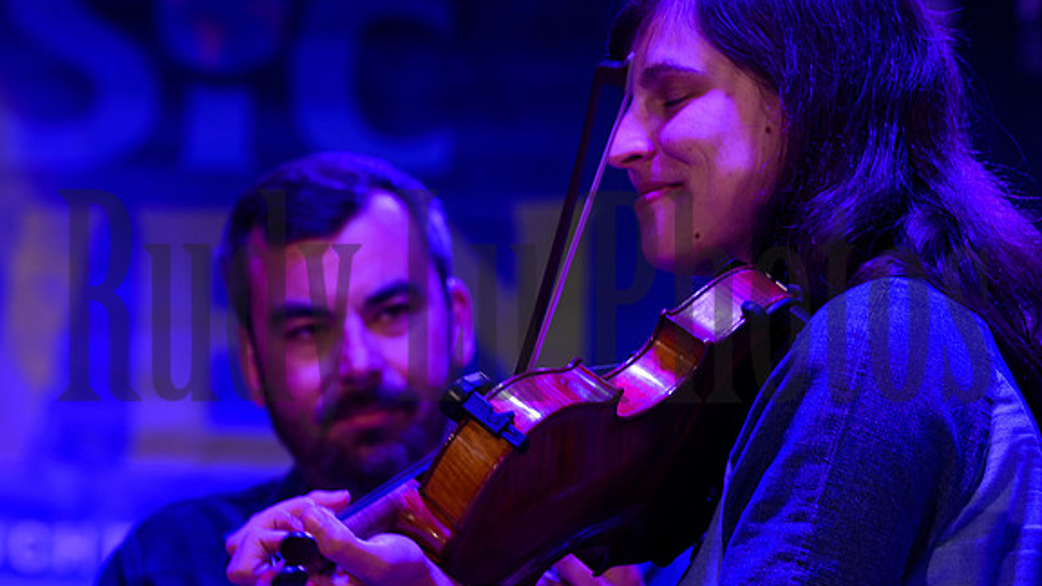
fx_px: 5830
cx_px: 519
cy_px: 309
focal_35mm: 211
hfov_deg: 10.2
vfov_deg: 5.8
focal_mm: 200
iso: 1600
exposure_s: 1/80
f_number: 8
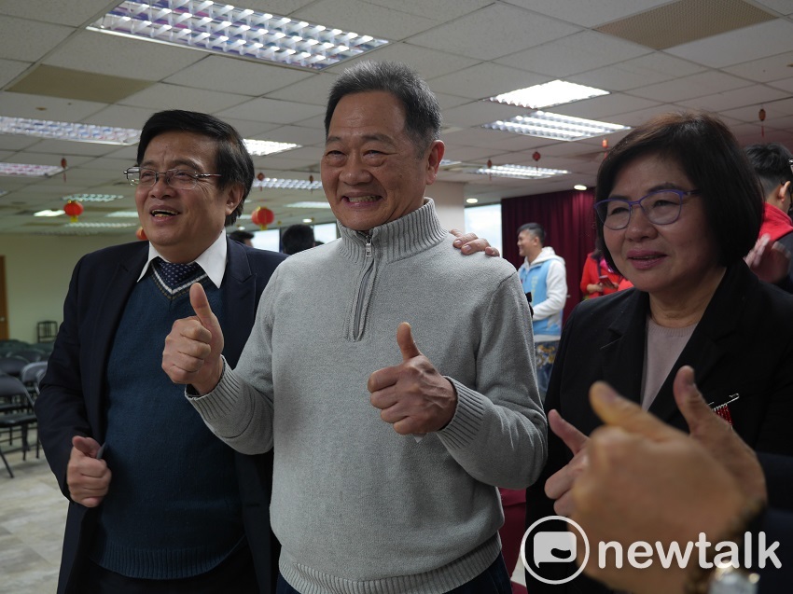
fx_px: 779
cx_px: 396
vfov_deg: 41.8
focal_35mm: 34
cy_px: 297
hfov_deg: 54.0
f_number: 2.8
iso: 200
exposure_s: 1/60
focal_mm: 17
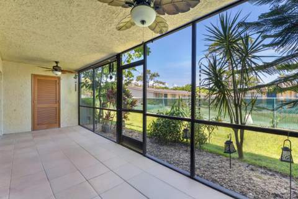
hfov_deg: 96.7
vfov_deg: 73.7
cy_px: 100
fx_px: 132
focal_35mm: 16
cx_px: 149
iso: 250
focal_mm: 16
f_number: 9
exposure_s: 1/3
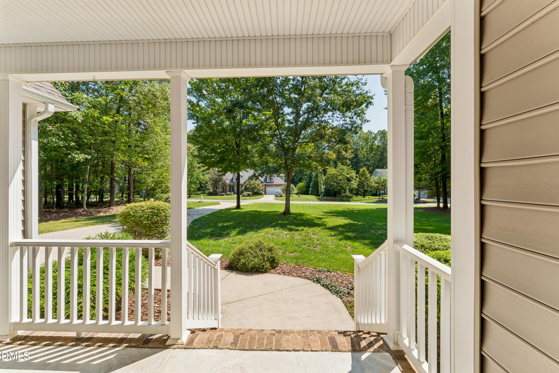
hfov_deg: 104.3
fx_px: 217
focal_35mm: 14
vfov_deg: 81.2
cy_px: 186
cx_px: 280
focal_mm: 14
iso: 100
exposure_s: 1/20
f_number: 22
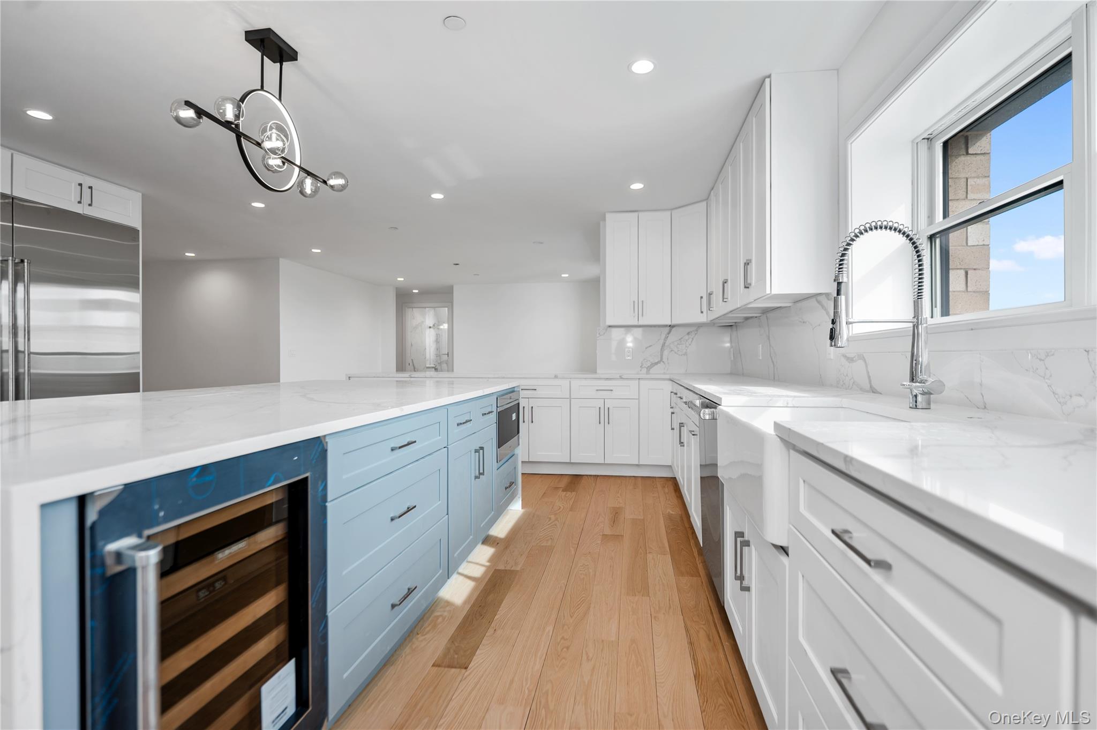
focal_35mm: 18
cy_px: 365
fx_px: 533
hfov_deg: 91.7
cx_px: 548
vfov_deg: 68.8
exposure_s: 1/100
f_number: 2.8
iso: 100
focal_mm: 17.5
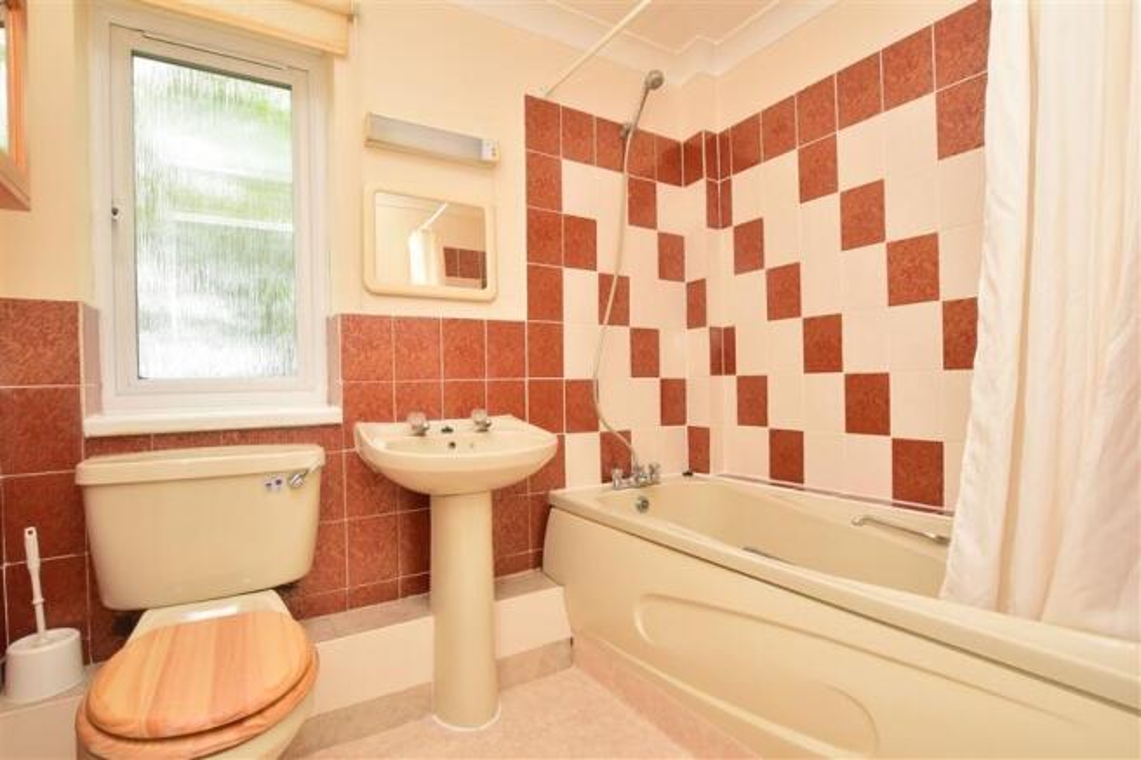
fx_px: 475
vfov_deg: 77.3
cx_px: 570
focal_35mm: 15
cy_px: 380
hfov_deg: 100.4
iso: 400
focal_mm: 10
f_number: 5.6
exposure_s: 1/60
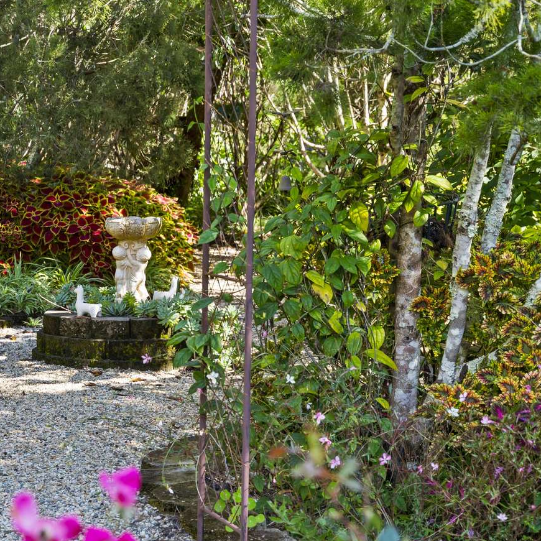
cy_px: 183
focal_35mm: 90
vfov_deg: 19.2
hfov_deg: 19.2
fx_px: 1591
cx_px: 136
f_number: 4.5
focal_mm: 48
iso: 200
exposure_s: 1/320
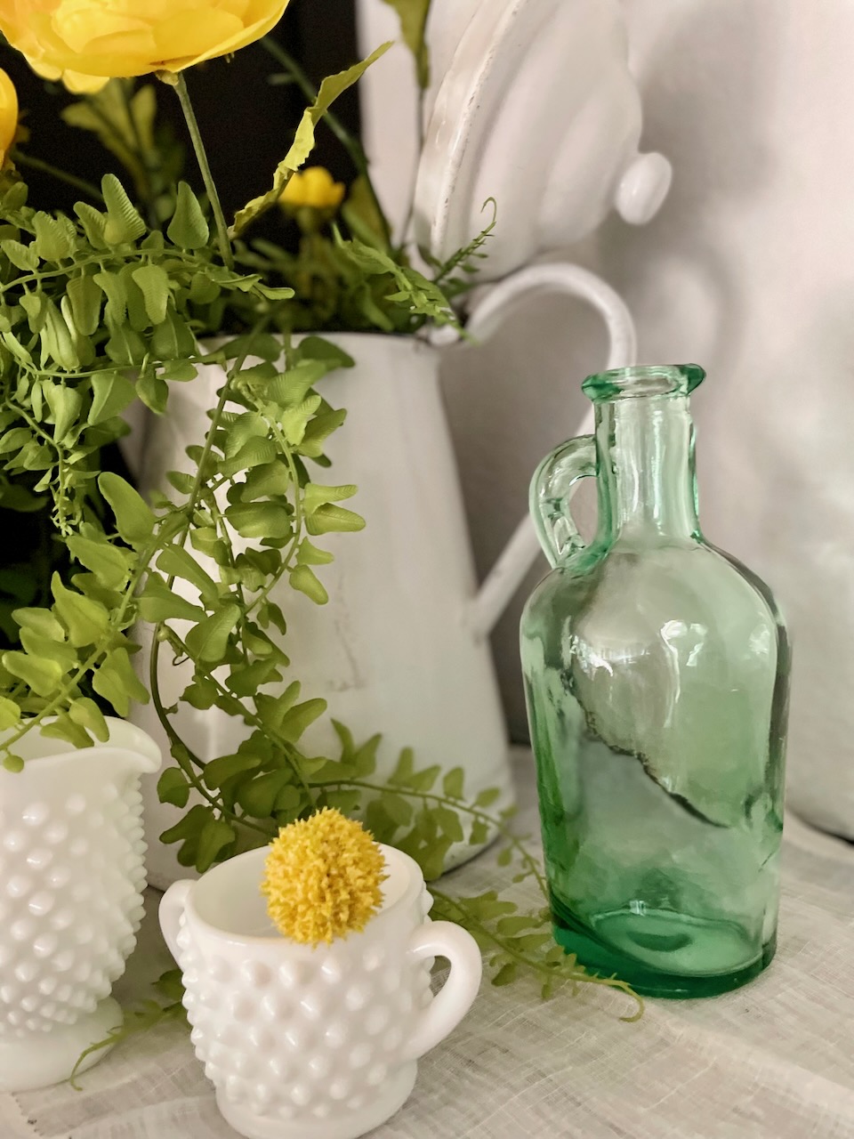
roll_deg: +1.8
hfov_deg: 53.1
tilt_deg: -5.3
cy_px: 570
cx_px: 427
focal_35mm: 26
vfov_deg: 67.3
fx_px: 855
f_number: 1.6
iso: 640
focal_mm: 4.2
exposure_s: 1/33
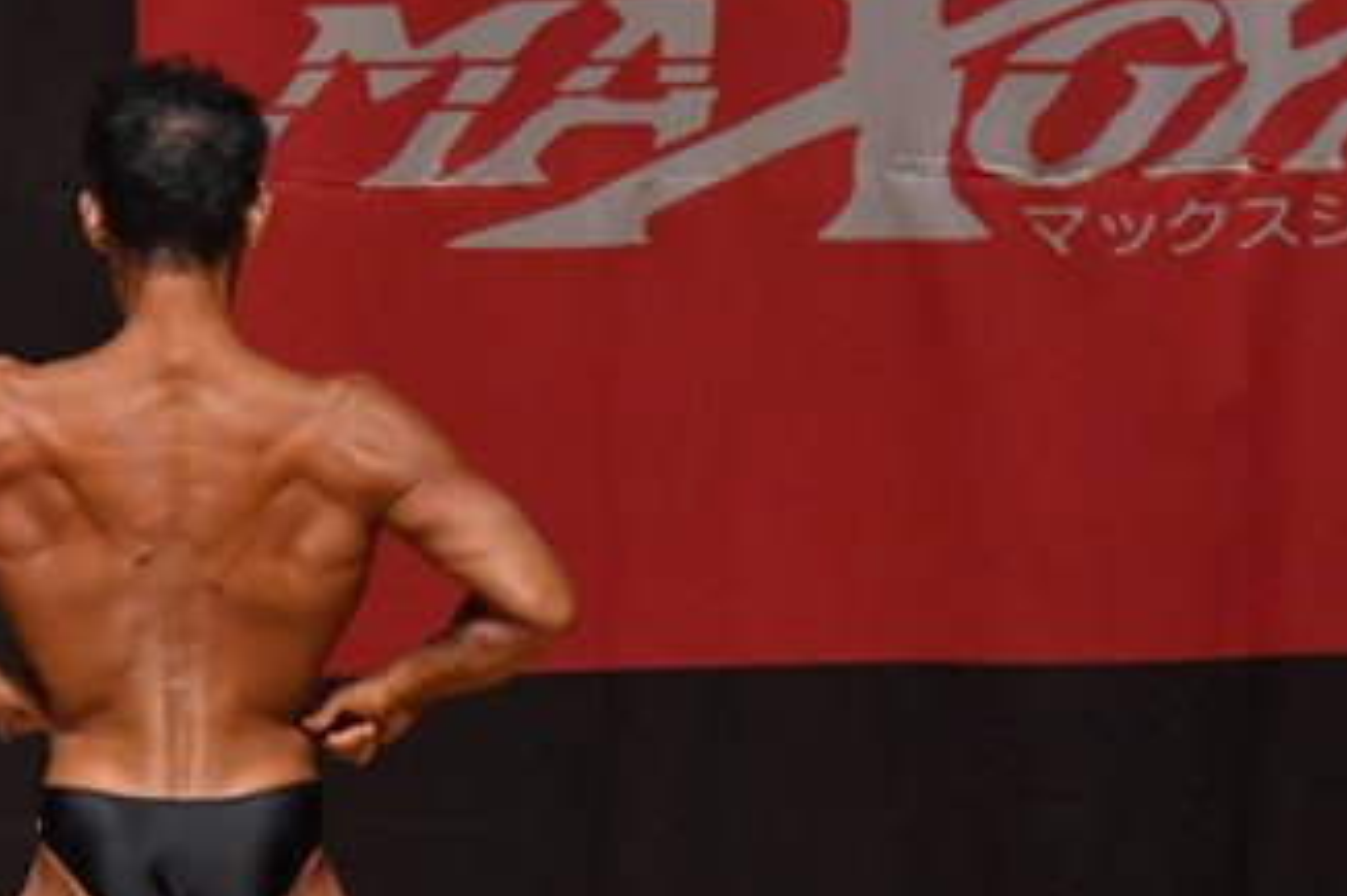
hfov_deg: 3.6
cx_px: 304
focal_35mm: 570
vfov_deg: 2.4
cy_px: 884
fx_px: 21316
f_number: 5.6
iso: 8000
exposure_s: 1/400
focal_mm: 160
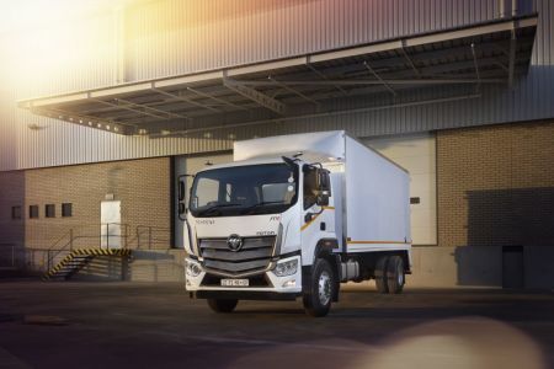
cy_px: 184
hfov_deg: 57.2
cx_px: 277
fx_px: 508
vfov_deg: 40.0
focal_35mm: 33
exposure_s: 1/25
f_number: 10
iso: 125
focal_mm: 22
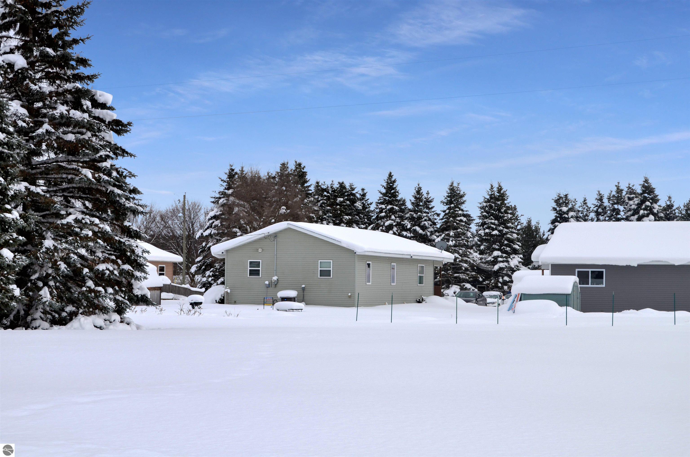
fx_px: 1578
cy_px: 228
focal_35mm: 82
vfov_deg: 16.5
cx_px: 345
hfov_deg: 24.7
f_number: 8
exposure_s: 1/250
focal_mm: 55
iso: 110
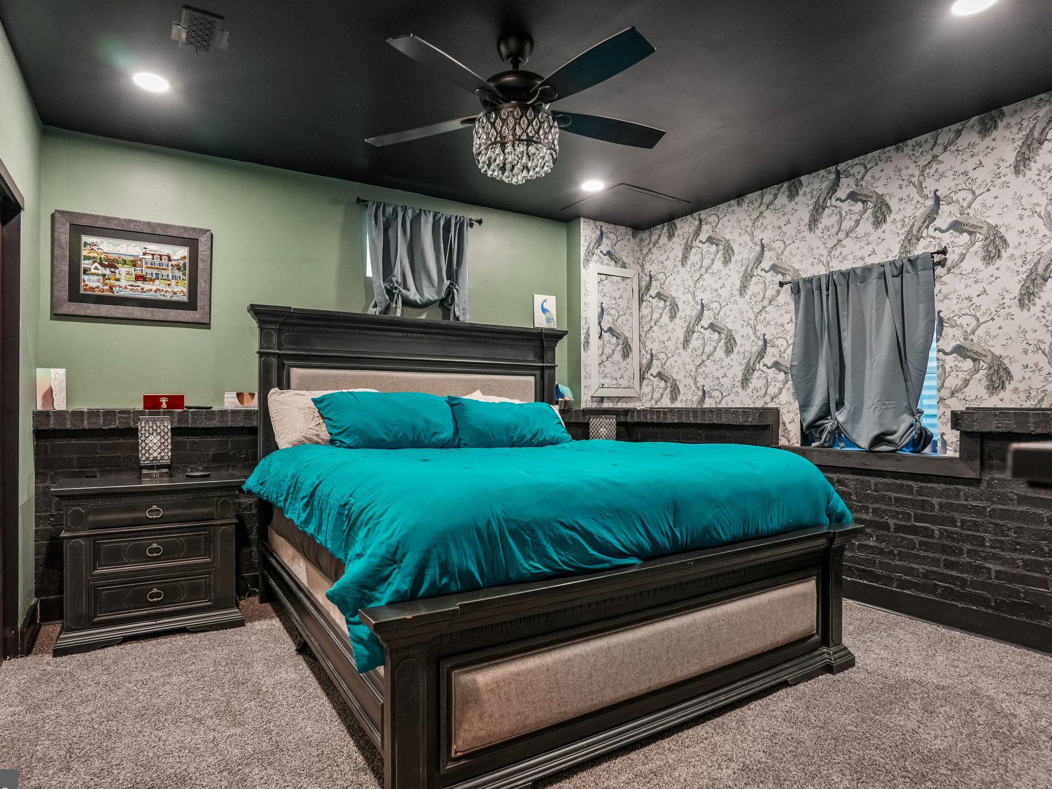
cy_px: 405
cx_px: 497
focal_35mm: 19
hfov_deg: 84.6
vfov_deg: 68.7
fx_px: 577
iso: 3200
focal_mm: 17
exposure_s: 1/30
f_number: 5
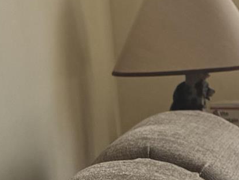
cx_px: 778
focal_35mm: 178
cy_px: 131
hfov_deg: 8.7
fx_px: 1230
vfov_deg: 8.3
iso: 80
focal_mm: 6.76
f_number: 1.78
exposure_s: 1/876
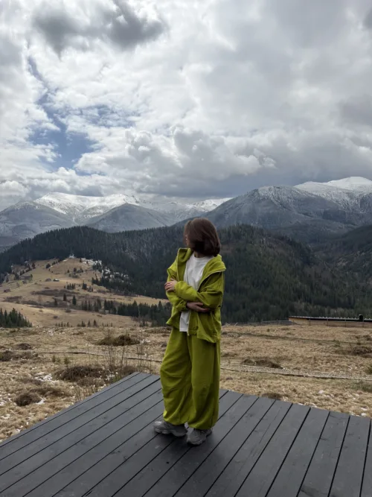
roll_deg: +1.3
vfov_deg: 71.6
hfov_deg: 56.8
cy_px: 248
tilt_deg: -2.0
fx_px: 344
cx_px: 186
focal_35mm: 24
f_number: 1.78
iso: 100
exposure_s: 1/5714
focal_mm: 6.76
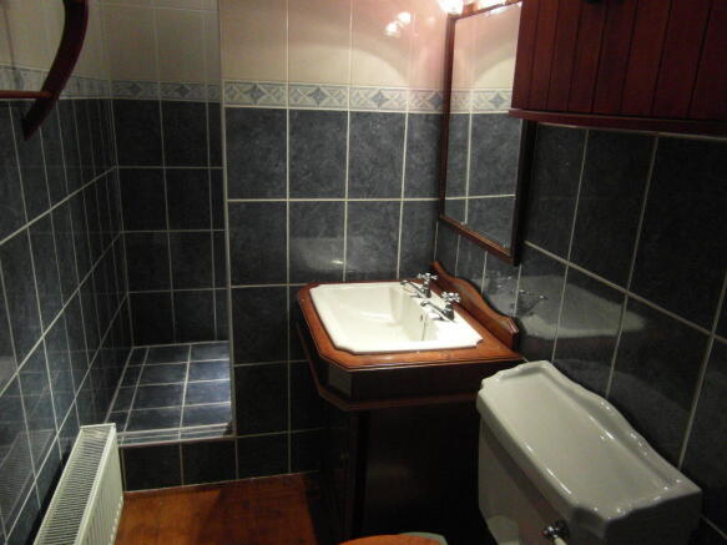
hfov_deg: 71.6
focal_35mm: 24
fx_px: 504
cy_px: 272
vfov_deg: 56.8
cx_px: 364
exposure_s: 1/30
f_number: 3.2
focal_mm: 4
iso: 240
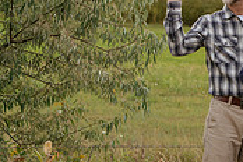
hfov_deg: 8.6
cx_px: 362
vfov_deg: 5.9
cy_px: 13
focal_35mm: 234
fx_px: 1579
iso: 640
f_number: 5.6
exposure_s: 1/200
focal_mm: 70
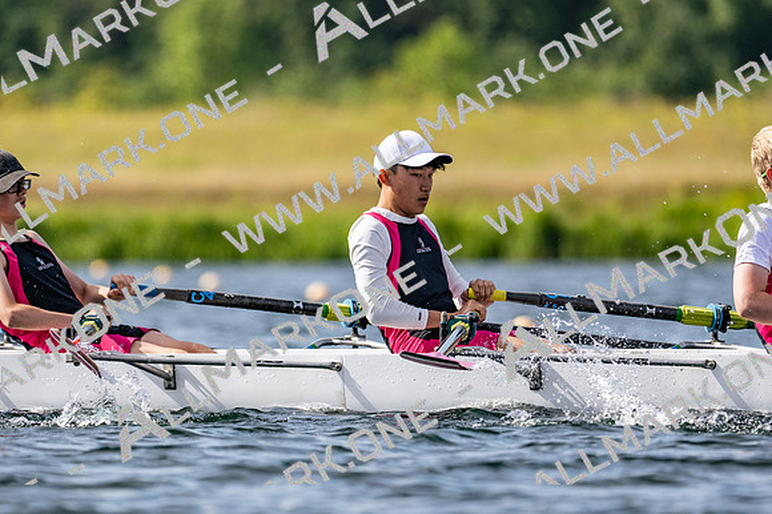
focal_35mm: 600
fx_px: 12859
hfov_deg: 3.4
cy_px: 257
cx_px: 386
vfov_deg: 2.3
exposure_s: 1/2500
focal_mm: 400
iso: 200
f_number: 4.5
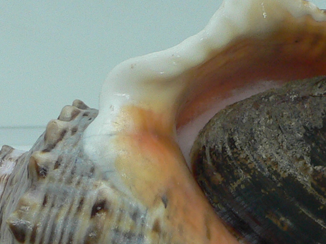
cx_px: 264
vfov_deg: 13.9
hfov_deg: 18.5
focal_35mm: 105
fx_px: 989
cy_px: 243
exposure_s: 1/60
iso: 100
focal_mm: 4.6
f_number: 2.8
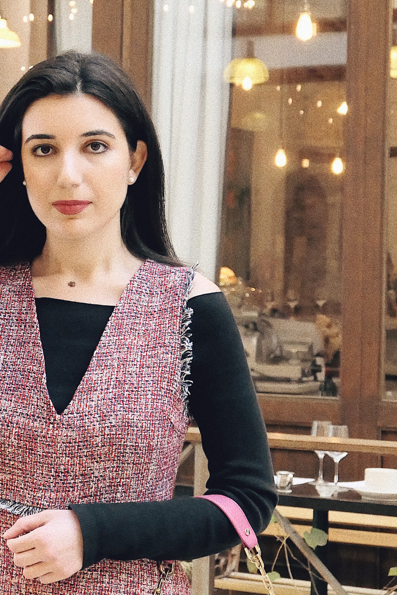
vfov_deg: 17.7
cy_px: 195
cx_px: -16
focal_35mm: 115
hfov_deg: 11.8
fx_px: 1902
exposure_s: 1/100
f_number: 2.8
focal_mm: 18.3
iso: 1600
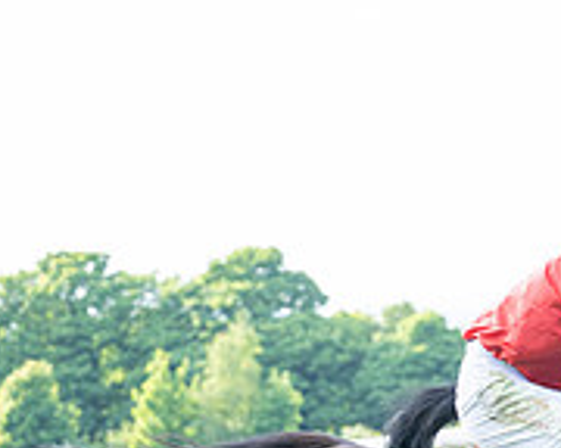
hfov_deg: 6.6
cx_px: 1023
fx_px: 4732
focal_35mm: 285
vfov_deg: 5.4
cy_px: 548
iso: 400
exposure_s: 1/800
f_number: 4
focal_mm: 70
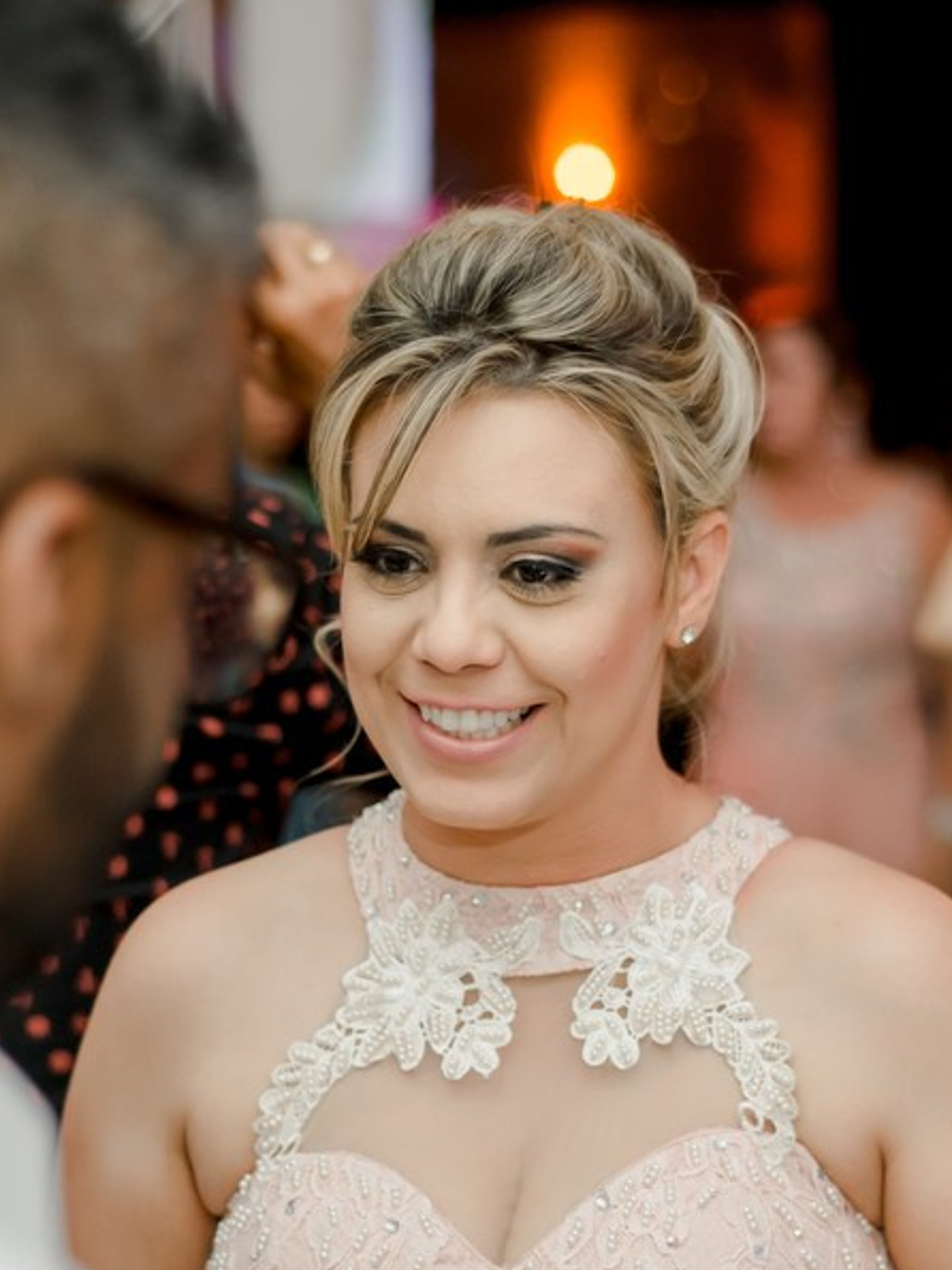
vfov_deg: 20.2
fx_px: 3558
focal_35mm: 97
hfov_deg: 15.2
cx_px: 472
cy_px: 740
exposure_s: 1/160
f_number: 2.2
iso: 1600
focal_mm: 50
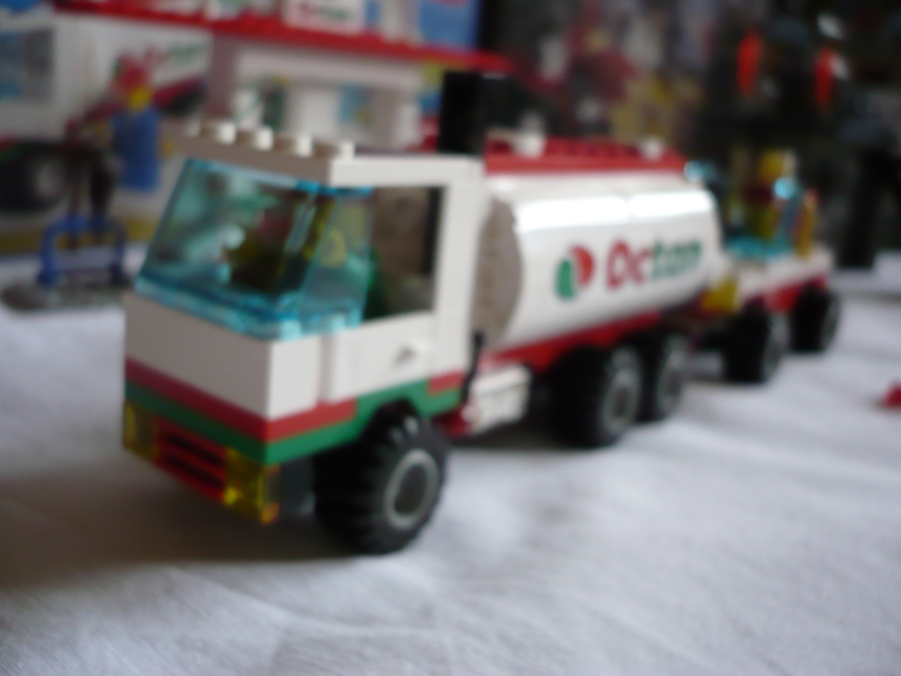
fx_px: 911
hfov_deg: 52.6
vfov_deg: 40.7
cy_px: 338
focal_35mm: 35
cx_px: 450
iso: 200
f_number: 2.8
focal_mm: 5.8
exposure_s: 1/30
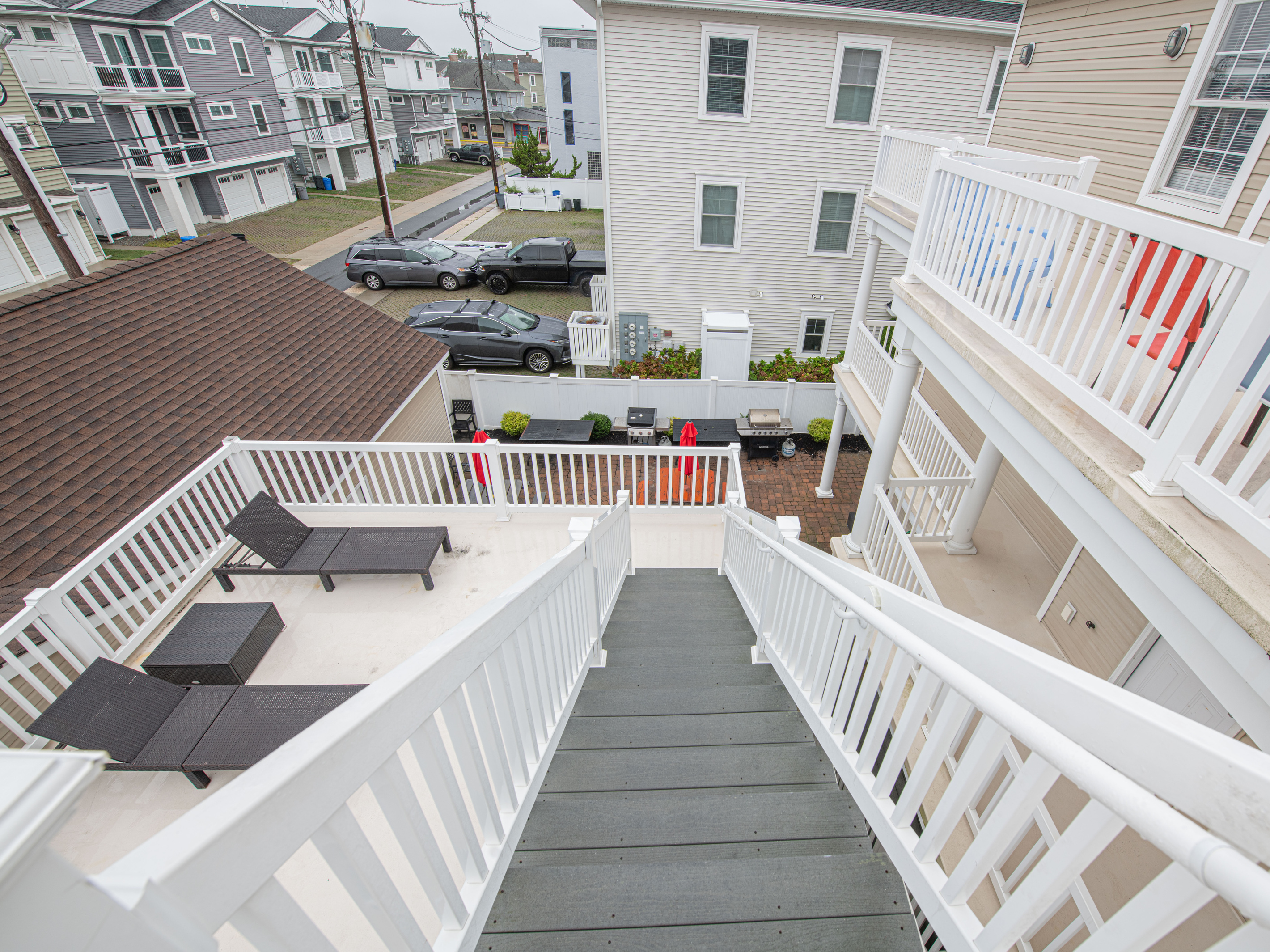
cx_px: 714
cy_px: 476
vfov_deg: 81.2
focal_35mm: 15
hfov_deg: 97.1
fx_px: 555
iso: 80
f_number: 9
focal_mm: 14
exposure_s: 1/60
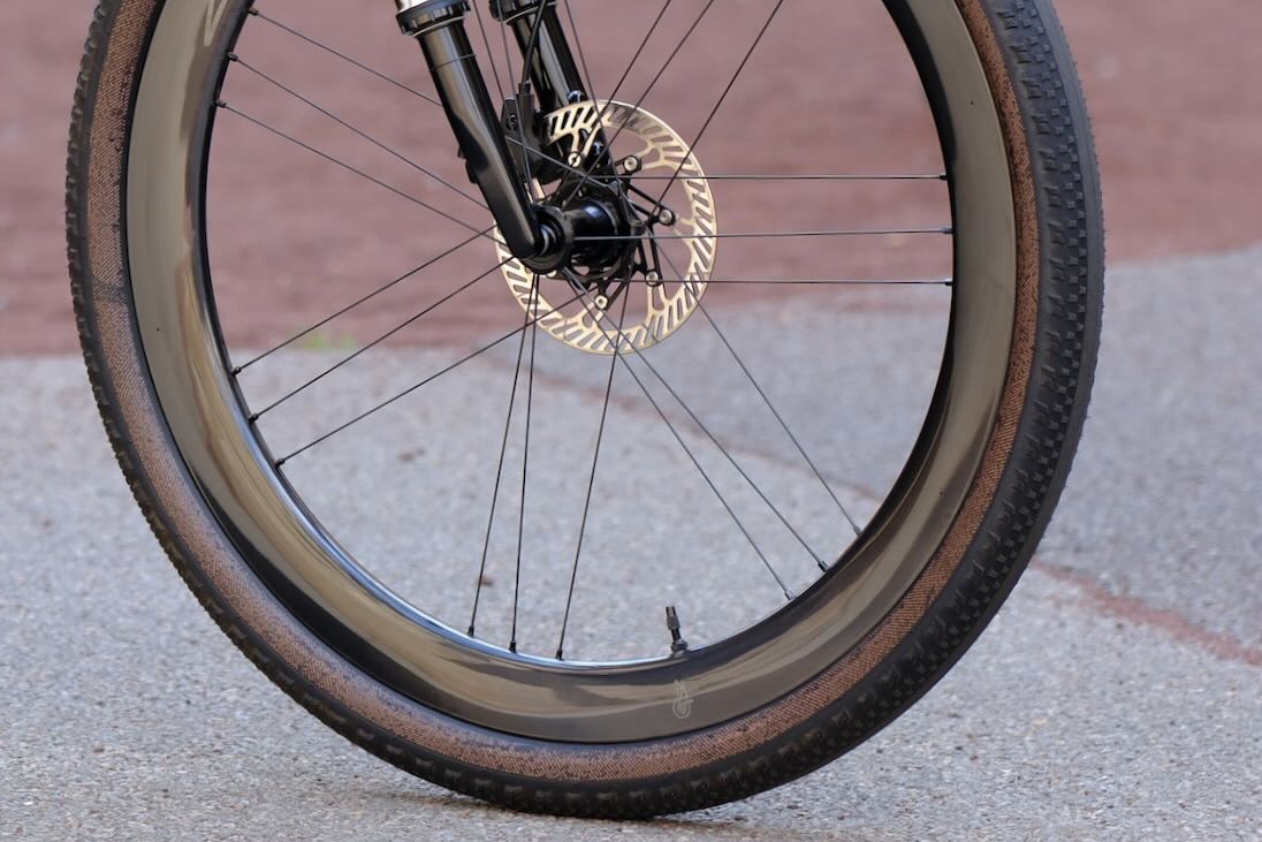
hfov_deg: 6.7
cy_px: 37
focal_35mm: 308
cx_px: -44
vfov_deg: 4.5
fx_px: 10798
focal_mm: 90
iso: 160
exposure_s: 1/180
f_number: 2.5
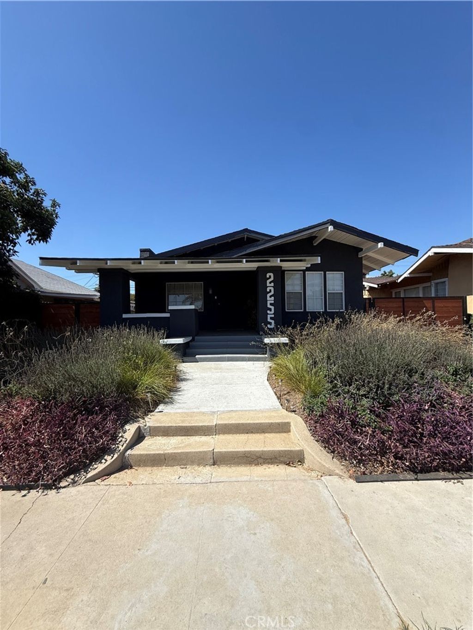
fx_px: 255
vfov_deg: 102.1
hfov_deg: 85.7
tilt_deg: +1.7
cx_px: 236
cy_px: 315
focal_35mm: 14
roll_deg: +0.4
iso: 50
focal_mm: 2.22
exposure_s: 1/1795
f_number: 2.2
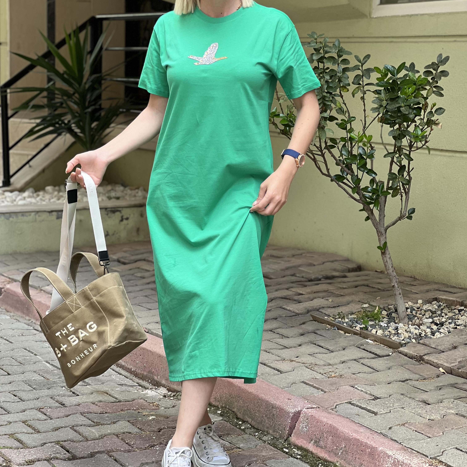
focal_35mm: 91
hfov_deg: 19.1
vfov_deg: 19.1
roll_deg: -1.3
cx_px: 234
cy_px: 205
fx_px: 1389
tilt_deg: -4.2
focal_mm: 9
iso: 40
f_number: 2.8
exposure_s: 1/121
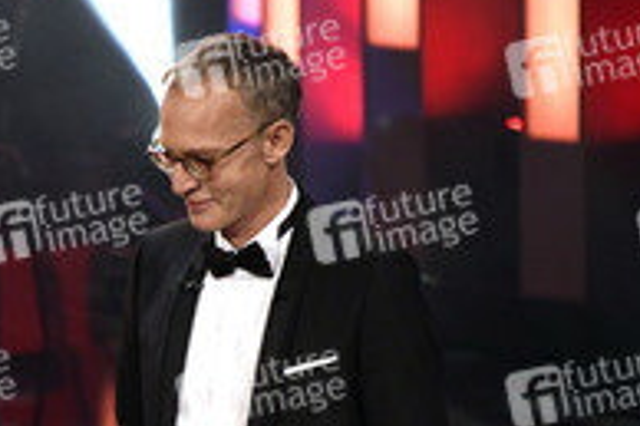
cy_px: 472
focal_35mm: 699
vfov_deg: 2.0
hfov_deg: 3.0
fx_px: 12416
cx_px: -25
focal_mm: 300
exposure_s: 1/160
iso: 3200
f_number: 6.3
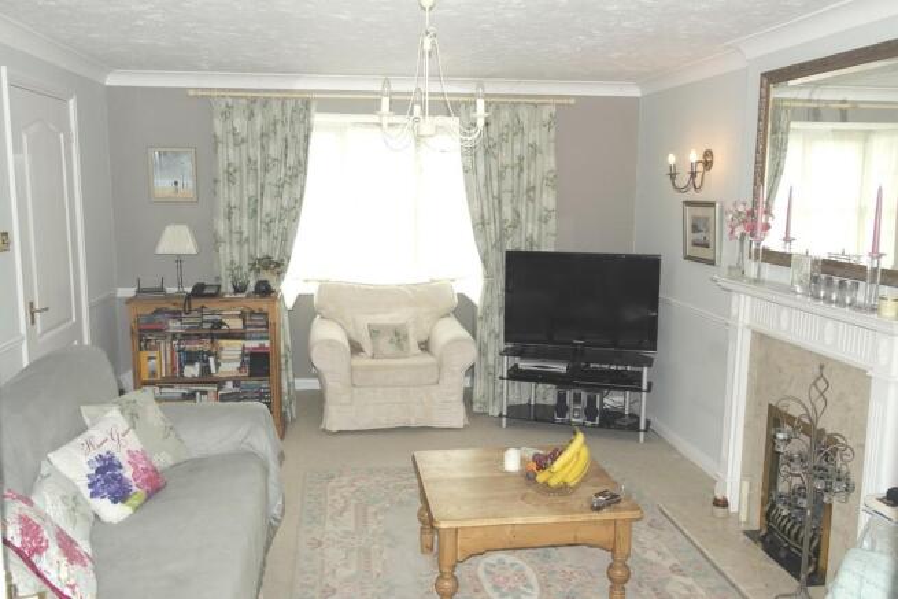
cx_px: 449
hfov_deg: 61.9
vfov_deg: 43.6
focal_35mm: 30
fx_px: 748
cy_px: 300
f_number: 3.5
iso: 200
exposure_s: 1/40
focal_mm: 20
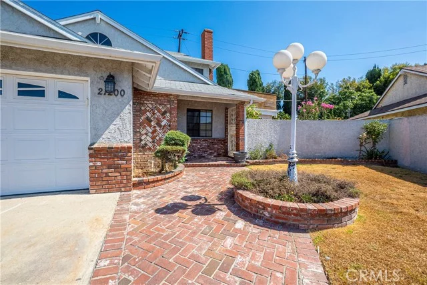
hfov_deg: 100.4
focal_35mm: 15
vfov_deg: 77.4
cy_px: 142
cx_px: 214
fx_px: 178
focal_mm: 10
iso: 400
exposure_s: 1/8000
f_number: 8
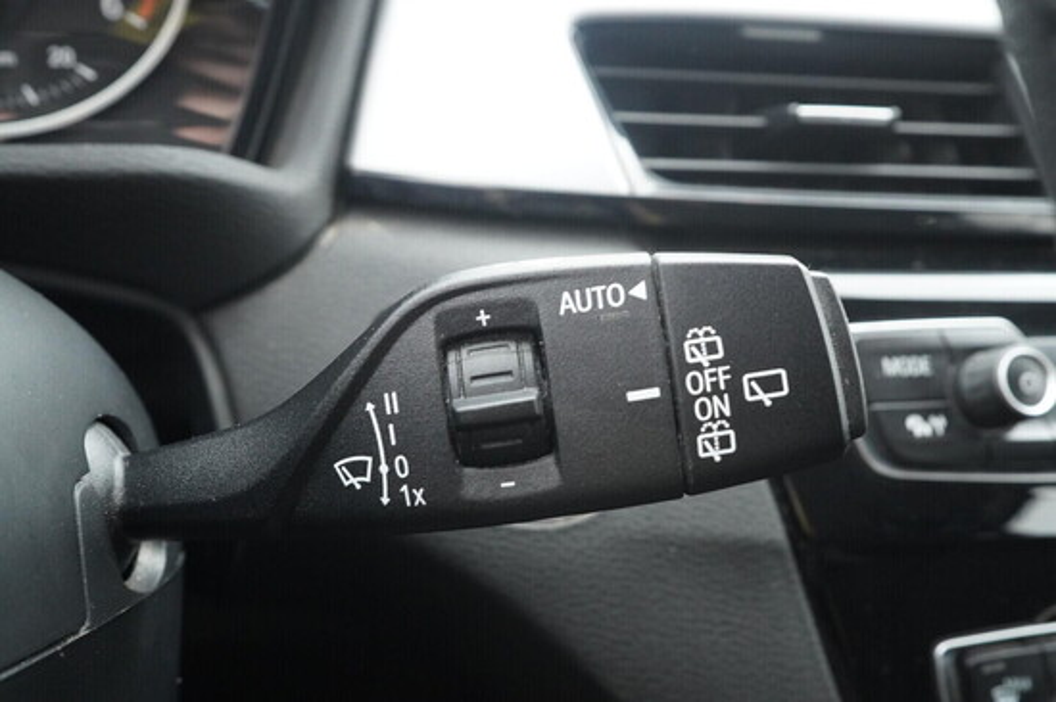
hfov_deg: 53.2
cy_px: 351
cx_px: 528
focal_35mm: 36
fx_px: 1055
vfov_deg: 36.8
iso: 3200
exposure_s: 1/60
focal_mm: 24
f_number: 6.3
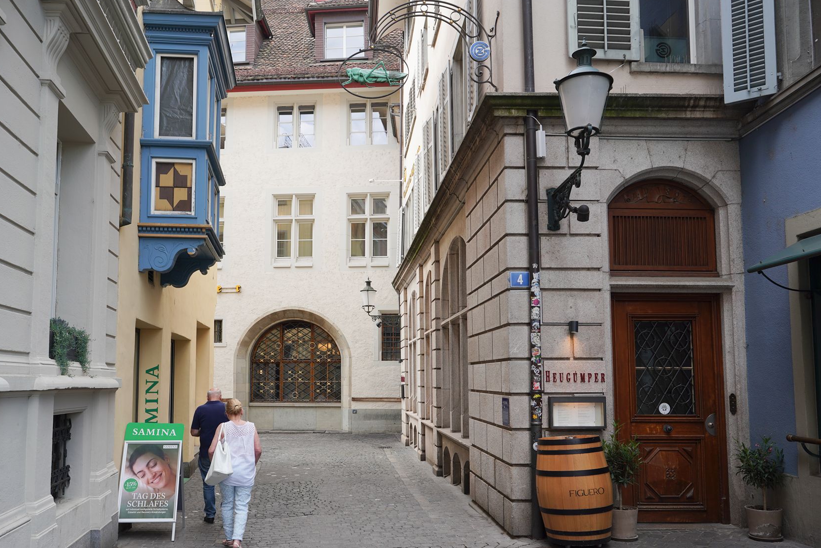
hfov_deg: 63.3
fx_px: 661
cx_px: 348
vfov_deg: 44.8
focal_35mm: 29
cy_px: 325
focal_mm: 24
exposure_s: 1/100
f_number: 5.6
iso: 100
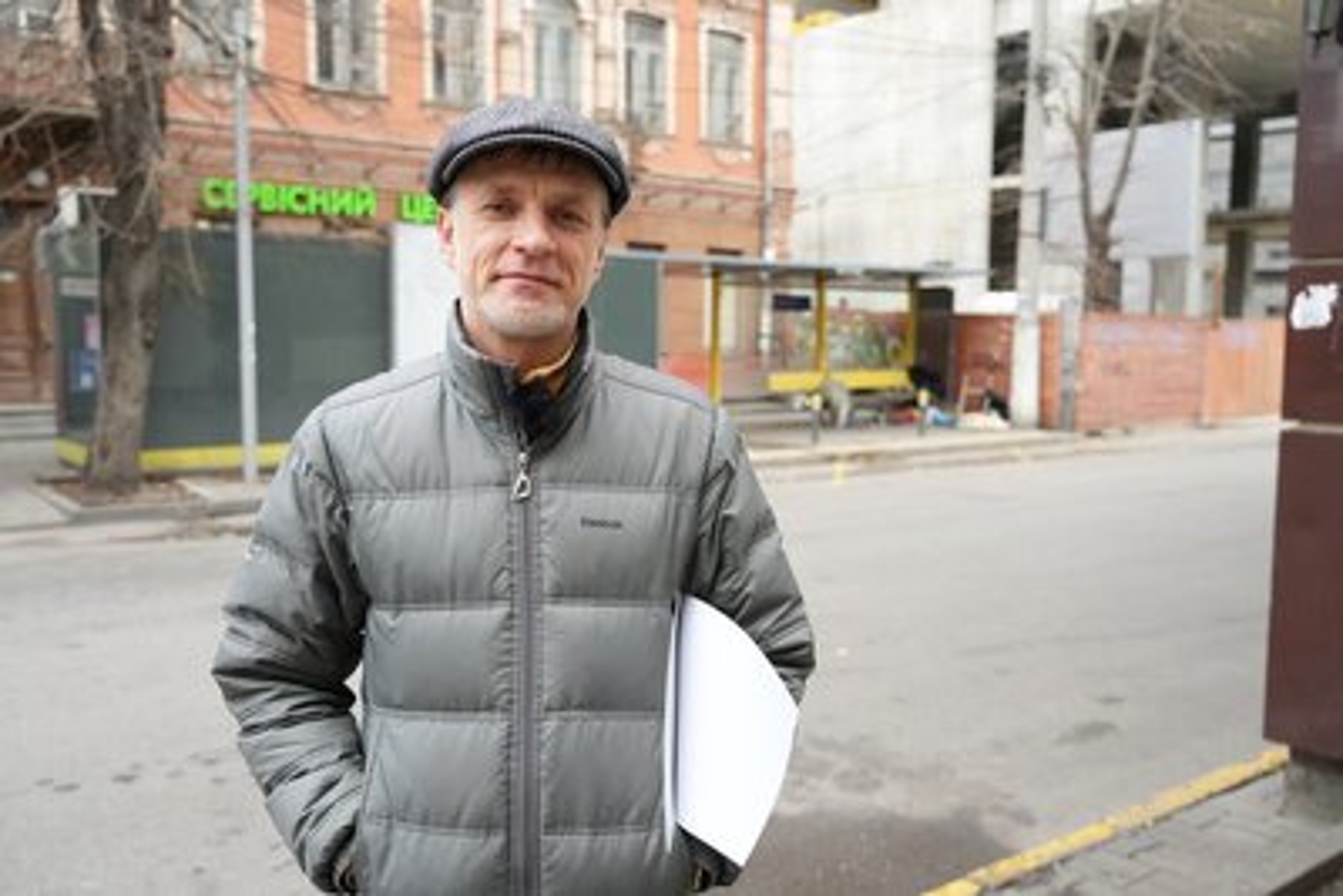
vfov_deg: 41.1
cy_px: 448
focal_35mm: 32
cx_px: 672
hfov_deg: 58.7
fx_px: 1194
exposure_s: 1/200
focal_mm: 32
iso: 800
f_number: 4
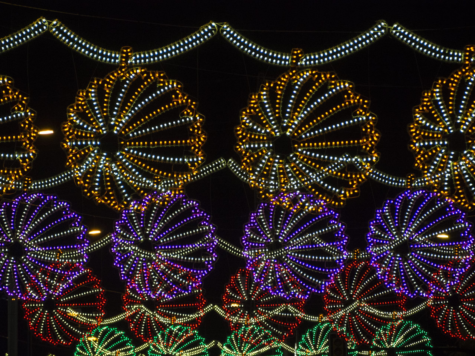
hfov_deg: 6.6
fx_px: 4117
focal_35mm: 300
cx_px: 238
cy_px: 178
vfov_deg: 5.0
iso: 2500
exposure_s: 1/160
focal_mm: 150
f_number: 5.6
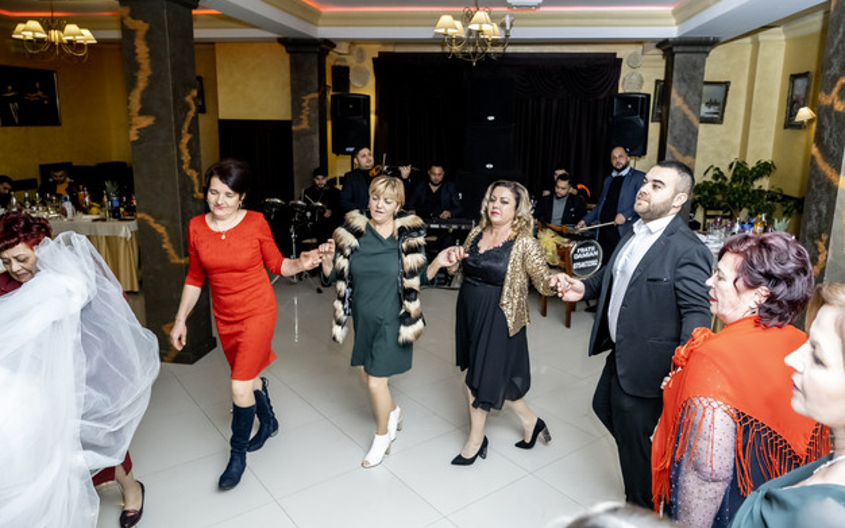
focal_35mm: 25
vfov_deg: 49.2
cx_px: 429
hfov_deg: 72.6
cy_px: 241
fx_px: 576
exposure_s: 1/160
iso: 1600
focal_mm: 16
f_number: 2.8
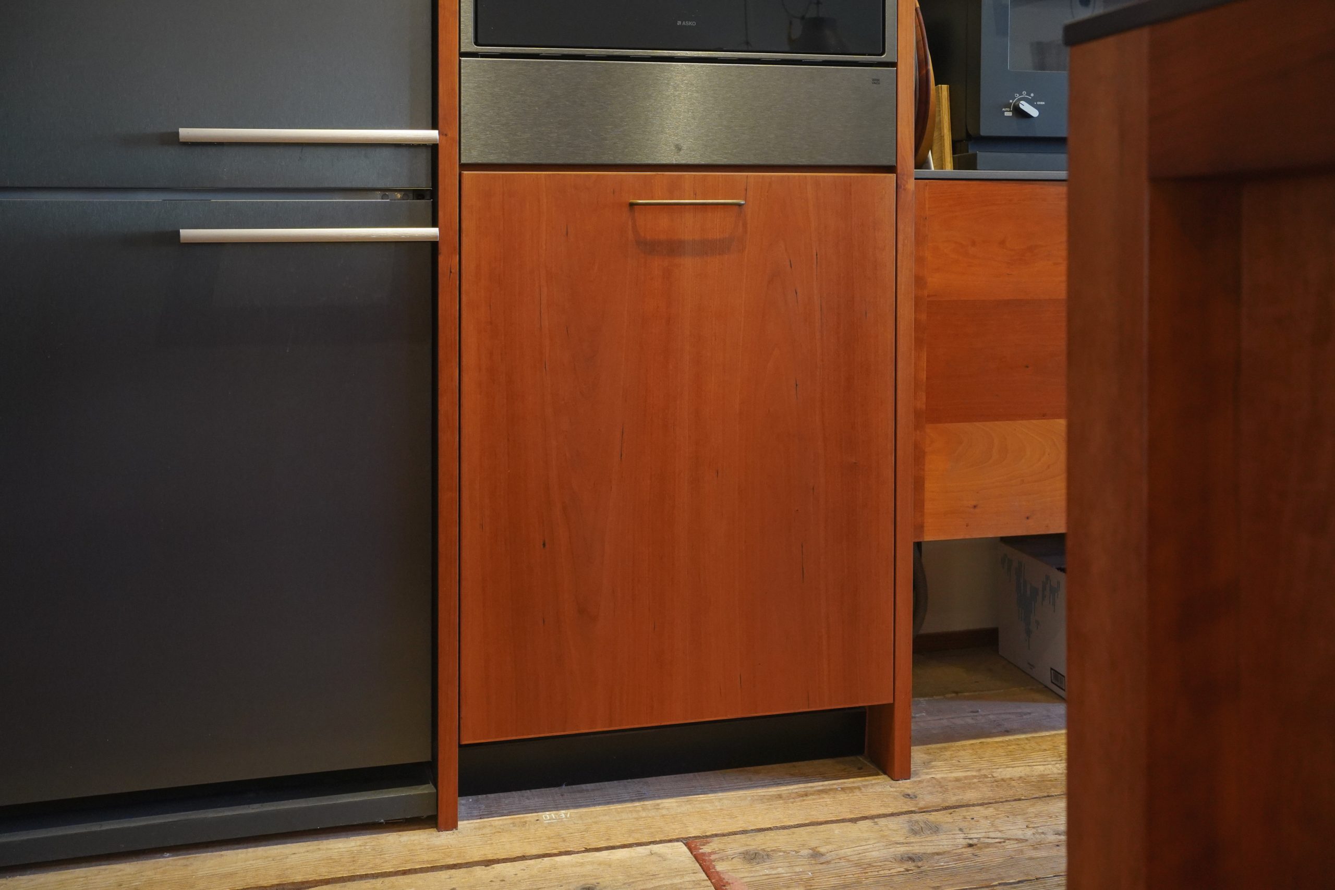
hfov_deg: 54.4
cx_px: 668
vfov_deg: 37.9
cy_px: 445
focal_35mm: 35
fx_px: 1298
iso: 3200
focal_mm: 35
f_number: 8
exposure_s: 1/40
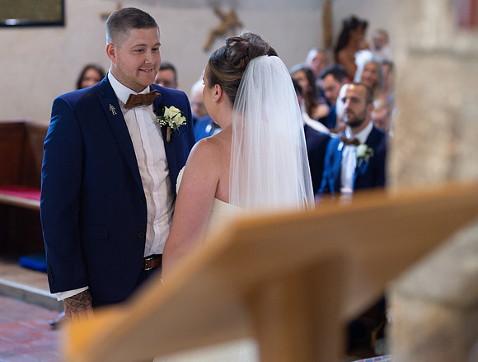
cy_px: 135
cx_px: 164
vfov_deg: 12.8
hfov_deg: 16.9
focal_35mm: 116
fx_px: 1609
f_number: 2.5
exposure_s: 1/160
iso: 1250
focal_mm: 85
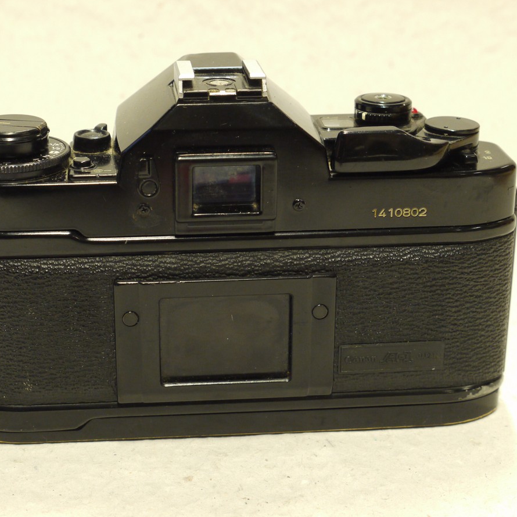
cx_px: 223
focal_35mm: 81
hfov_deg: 21.4
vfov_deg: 21.4
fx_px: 1369
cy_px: 259
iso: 800
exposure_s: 1/15
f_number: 7.1
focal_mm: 34
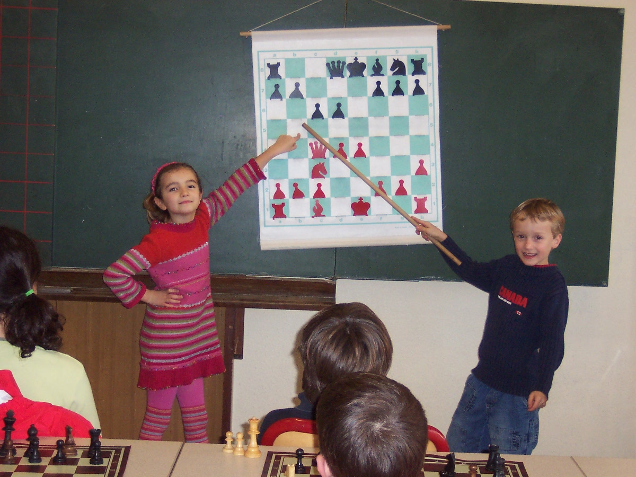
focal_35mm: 83
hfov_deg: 23.6
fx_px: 1525
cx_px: 318
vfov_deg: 17.8
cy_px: 238
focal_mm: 12.8
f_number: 3.4
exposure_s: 1/90
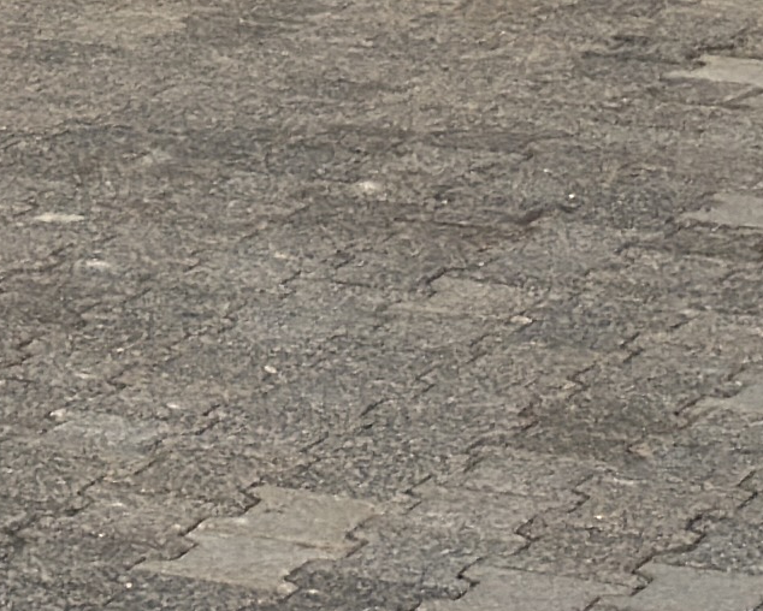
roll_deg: -1.0
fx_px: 6824
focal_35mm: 302
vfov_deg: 4.9
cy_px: -1175
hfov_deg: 6.1
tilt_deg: +2.2
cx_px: -1256
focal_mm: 6.76
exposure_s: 1/65
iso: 100
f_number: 1.78
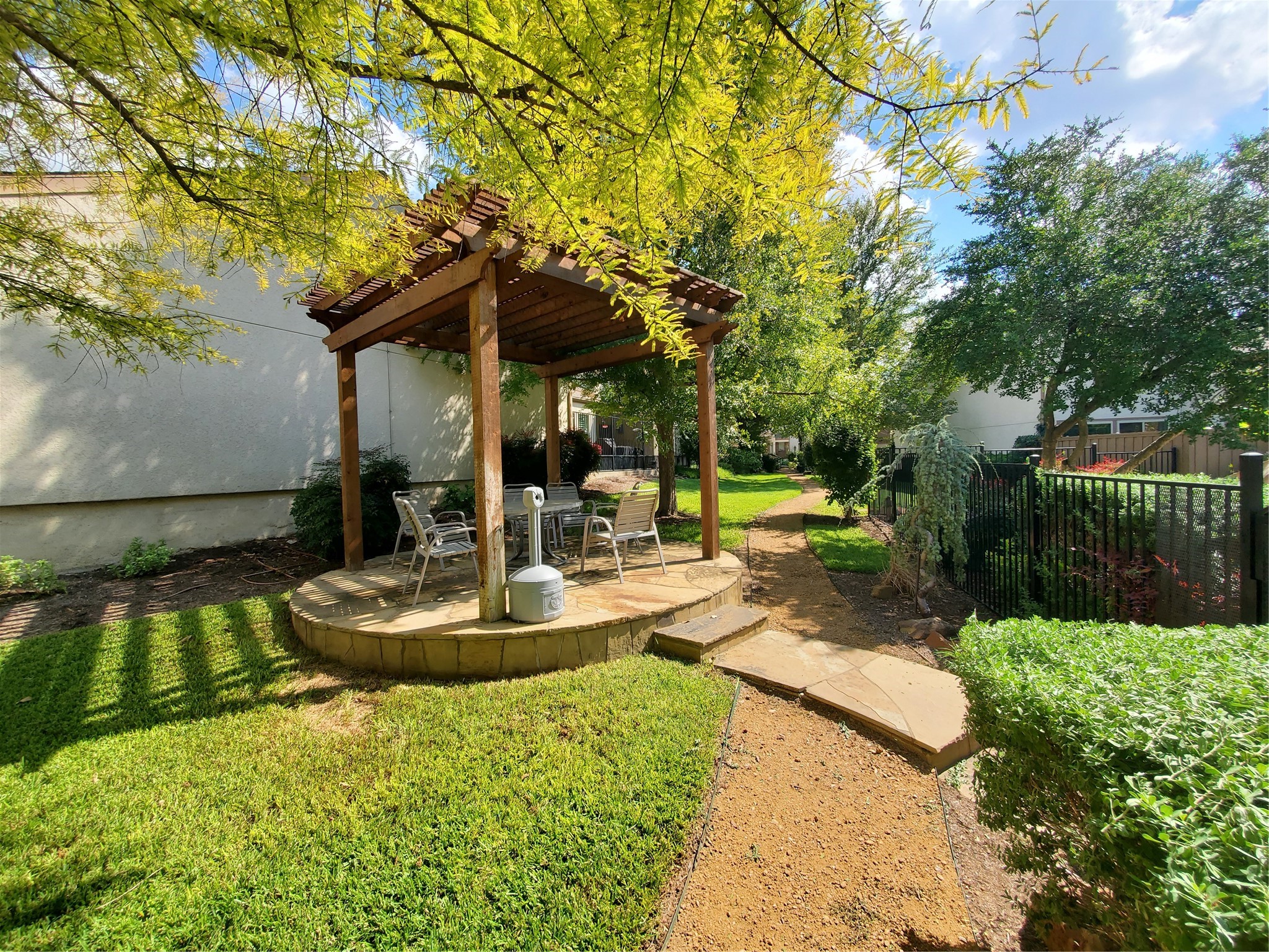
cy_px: 476
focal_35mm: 13
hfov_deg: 106.2
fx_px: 477
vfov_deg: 89.9
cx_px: 634
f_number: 2.2
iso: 50
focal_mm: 1.8
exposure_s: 1/715
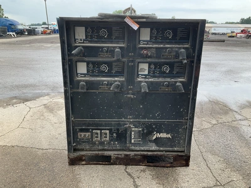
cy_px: 94
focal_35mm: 29
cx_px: 126
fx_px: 210
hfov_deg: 61.7
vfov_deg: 48.2
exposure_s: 1/122
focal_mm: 3
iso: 20
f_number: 1.8
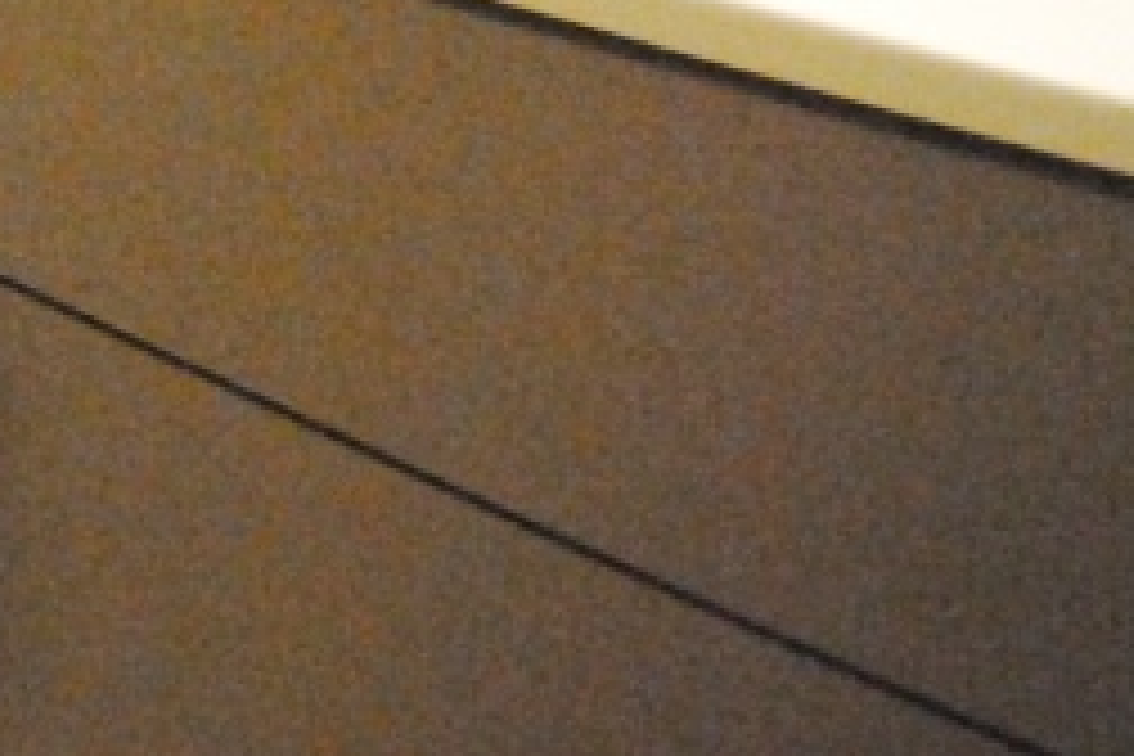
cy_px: -727
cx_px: -1008
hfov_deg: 20.4
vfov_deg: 16.9
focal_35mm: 61
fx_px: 1921
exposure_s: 1/50
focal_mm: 10
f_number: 6.3
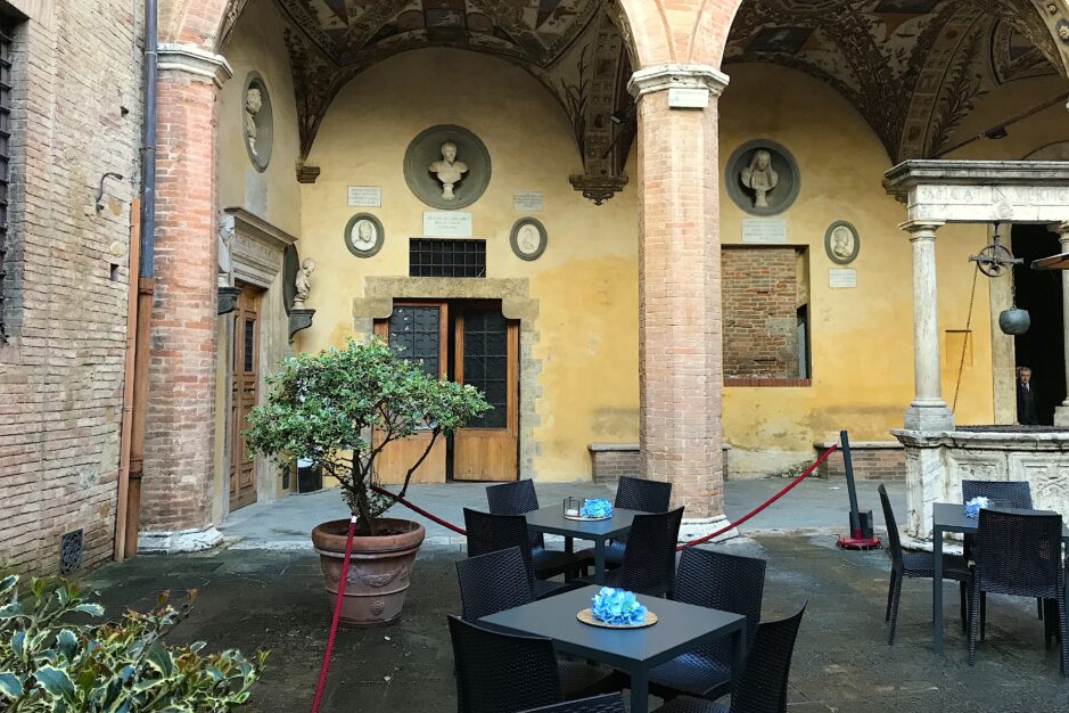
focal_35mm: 31
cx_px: 561
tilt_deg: +3.4
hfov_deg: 60.3
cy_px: 323
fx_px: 920
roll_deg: +0.0
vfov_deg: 42.3
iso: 25
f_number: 1.8
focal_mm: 3.99
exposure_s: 1/33
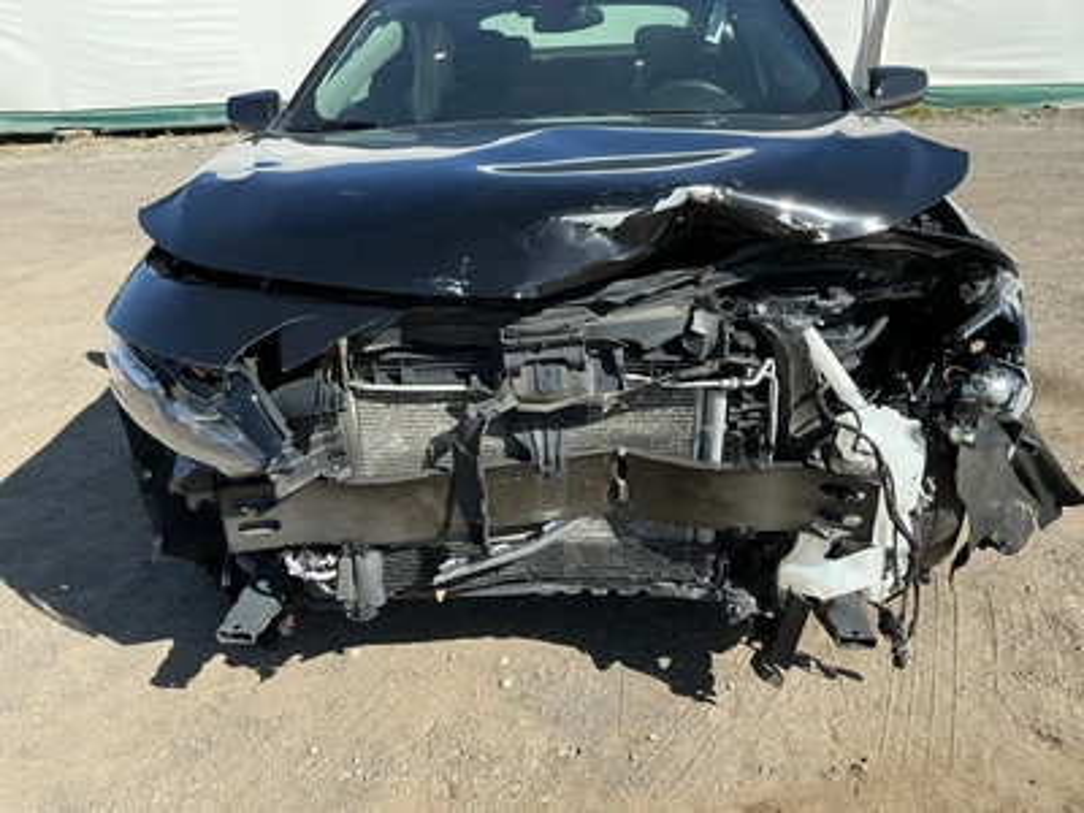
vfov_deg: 49.7
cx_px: 542
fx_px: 877
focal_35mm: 28
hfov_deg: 63.4
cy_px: 406
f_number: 1.8
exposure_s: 1/829
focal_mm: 3
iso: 25
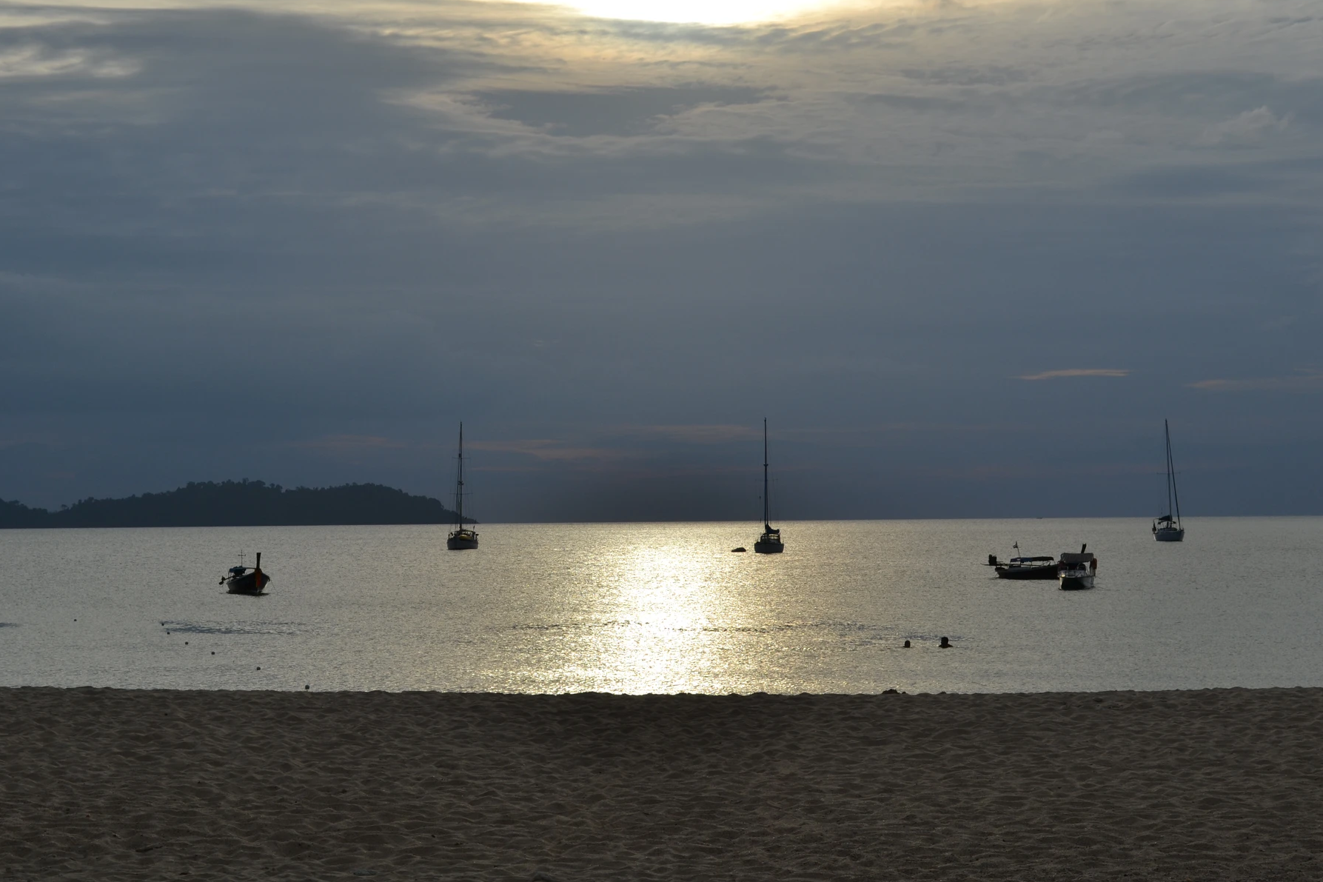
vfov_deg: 18.0
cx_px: 663
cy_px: 411
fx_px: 2776
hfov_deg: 26.8
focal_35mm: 76
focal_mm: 45
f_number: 11
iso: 100
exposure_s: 1/500
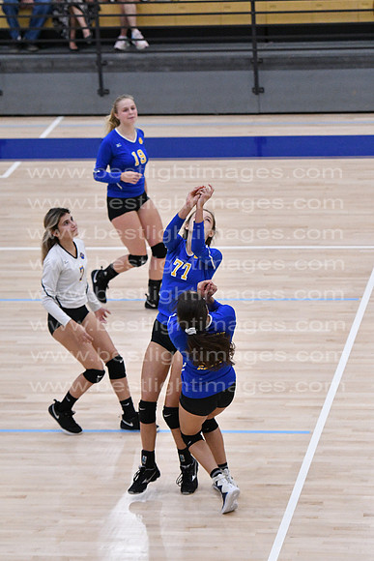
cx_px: 187
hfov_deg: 7.9
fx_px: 2710
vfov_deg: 11.8
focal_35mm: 174
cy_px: 280
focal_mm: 116
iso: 6400
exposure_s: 1/1250
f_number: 3.2
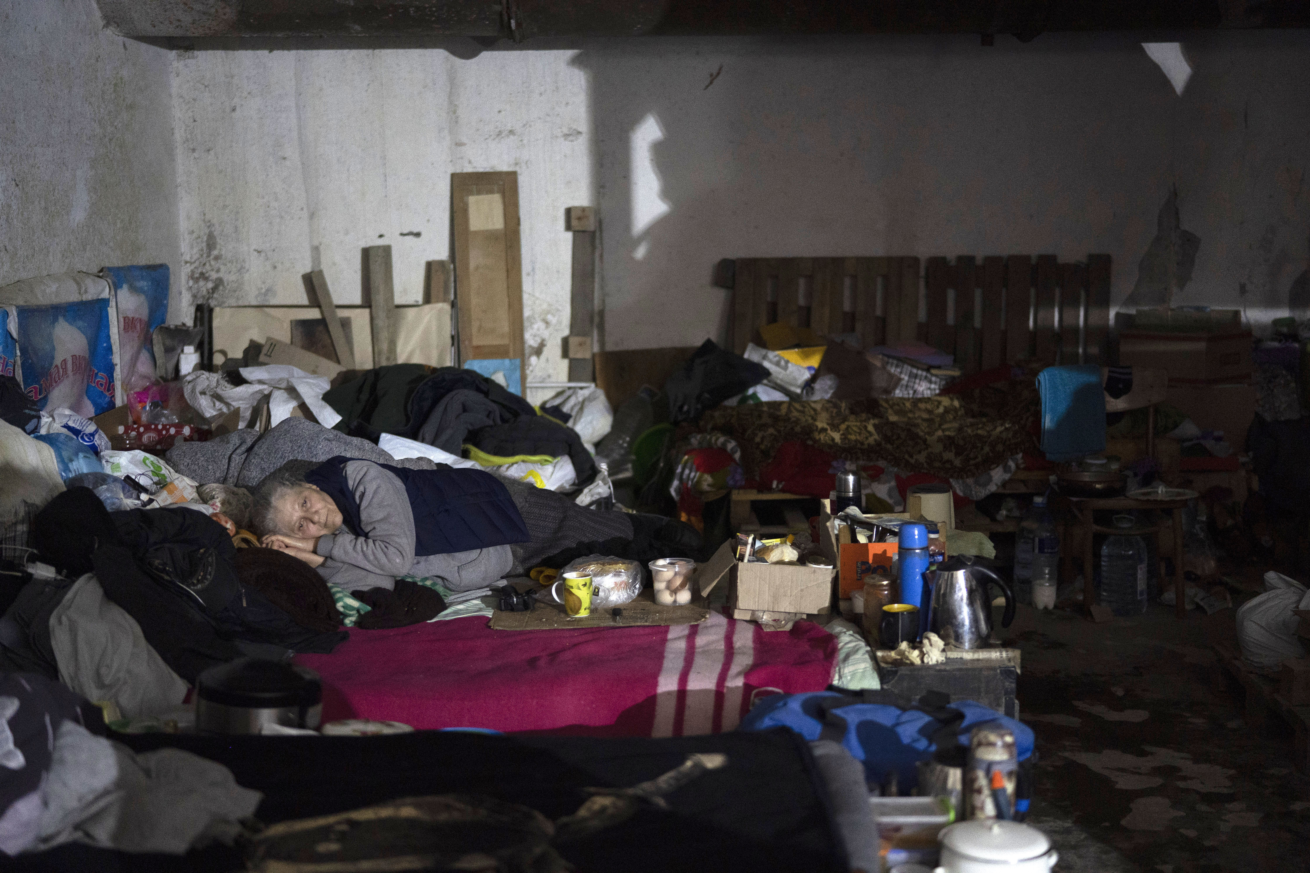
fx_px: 1819
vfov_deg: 27.0
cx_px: 655
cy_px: 436
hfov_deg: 39.6
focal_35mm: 50
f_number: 1.4
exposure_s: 1/15
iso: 4000
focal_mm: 50
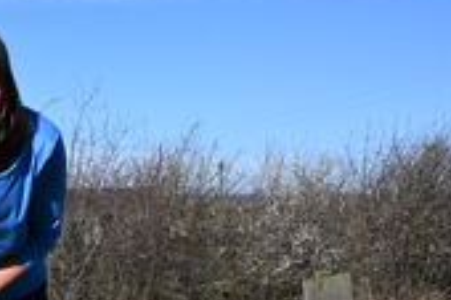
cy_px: 271
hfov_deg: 18.1
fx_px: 1360
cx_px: -57
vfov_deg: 12.5
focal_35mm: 109
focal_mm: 27.5
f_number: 14
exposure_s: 1/400
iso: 400
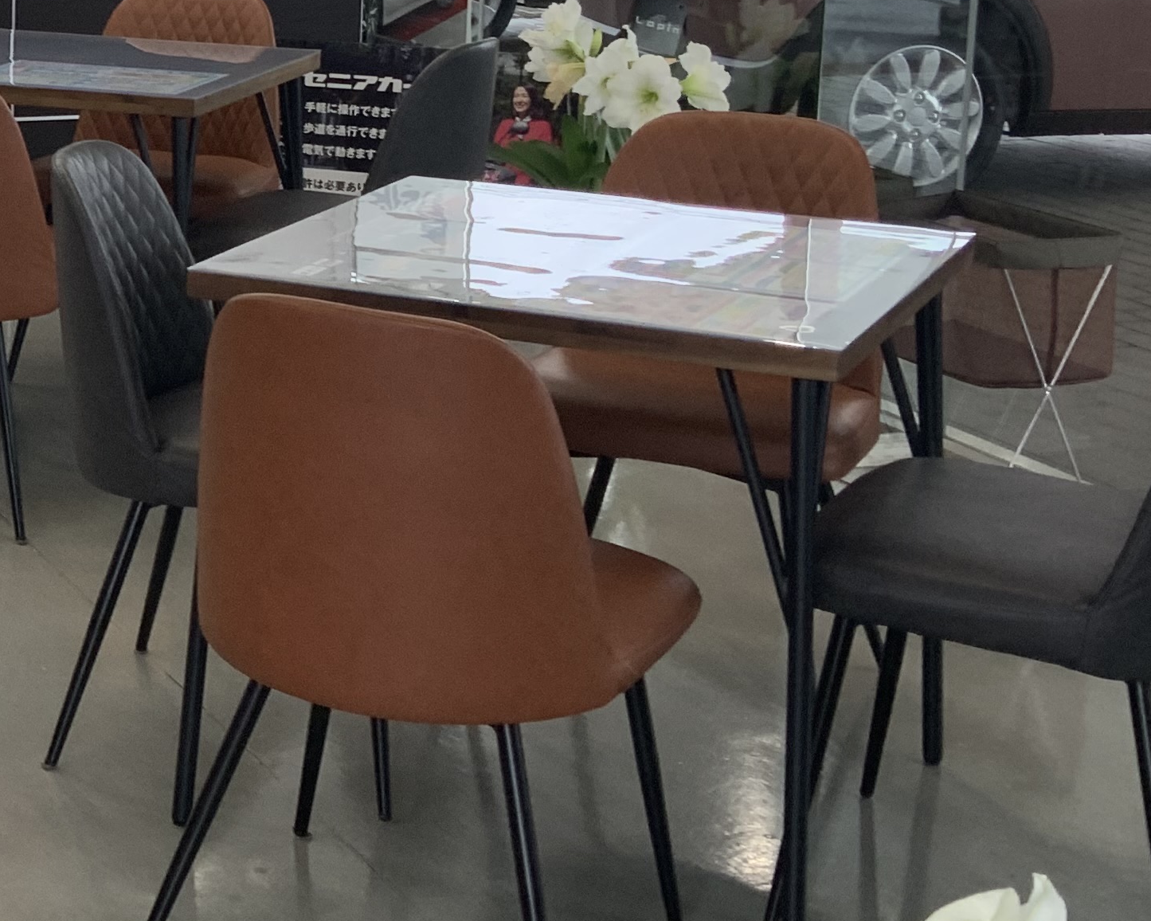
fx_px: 2691
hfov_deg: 22.3
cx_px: -221
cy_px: 186
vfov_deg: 19.2
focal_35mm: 79
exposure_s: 1/120
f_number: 1.8
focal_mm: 3
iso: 32
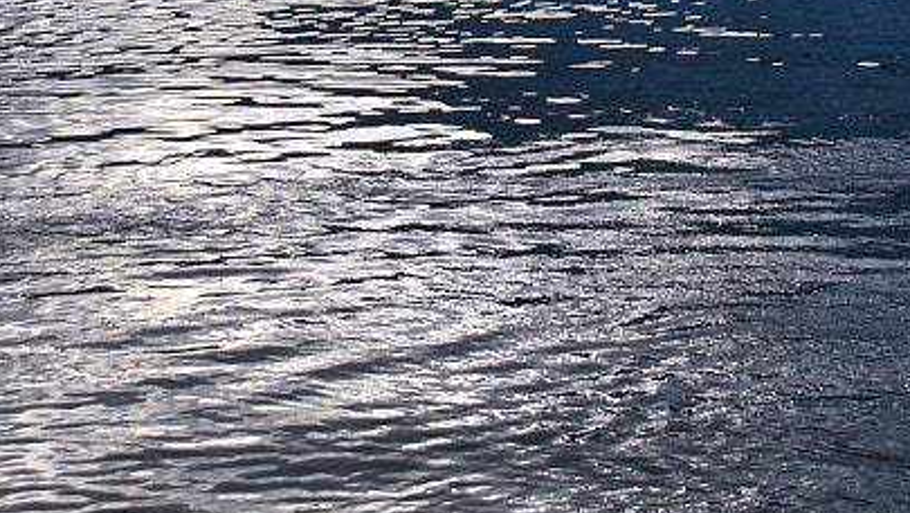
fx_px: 3596
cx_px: 645
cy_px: -666
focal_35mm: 149
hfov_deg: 14.4
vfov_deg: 7.7
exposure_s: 1/250
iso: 280
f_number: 8
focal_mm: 24
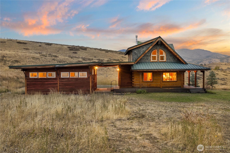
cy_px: 76
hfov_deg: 57.8
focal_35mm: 33
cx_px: 115
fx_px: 208
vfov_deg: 40.4
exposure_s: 8
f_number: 9
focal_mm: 32.6
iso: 250
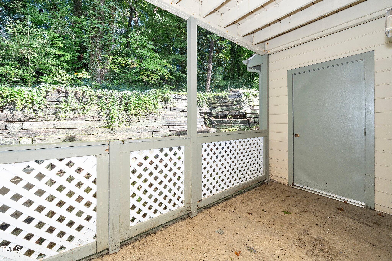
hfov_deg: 104.3
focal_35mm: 14
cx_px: 196
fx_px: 152
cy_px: 130
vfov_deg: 81.2
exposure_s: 1/125
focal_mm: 14
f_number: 11
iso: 640
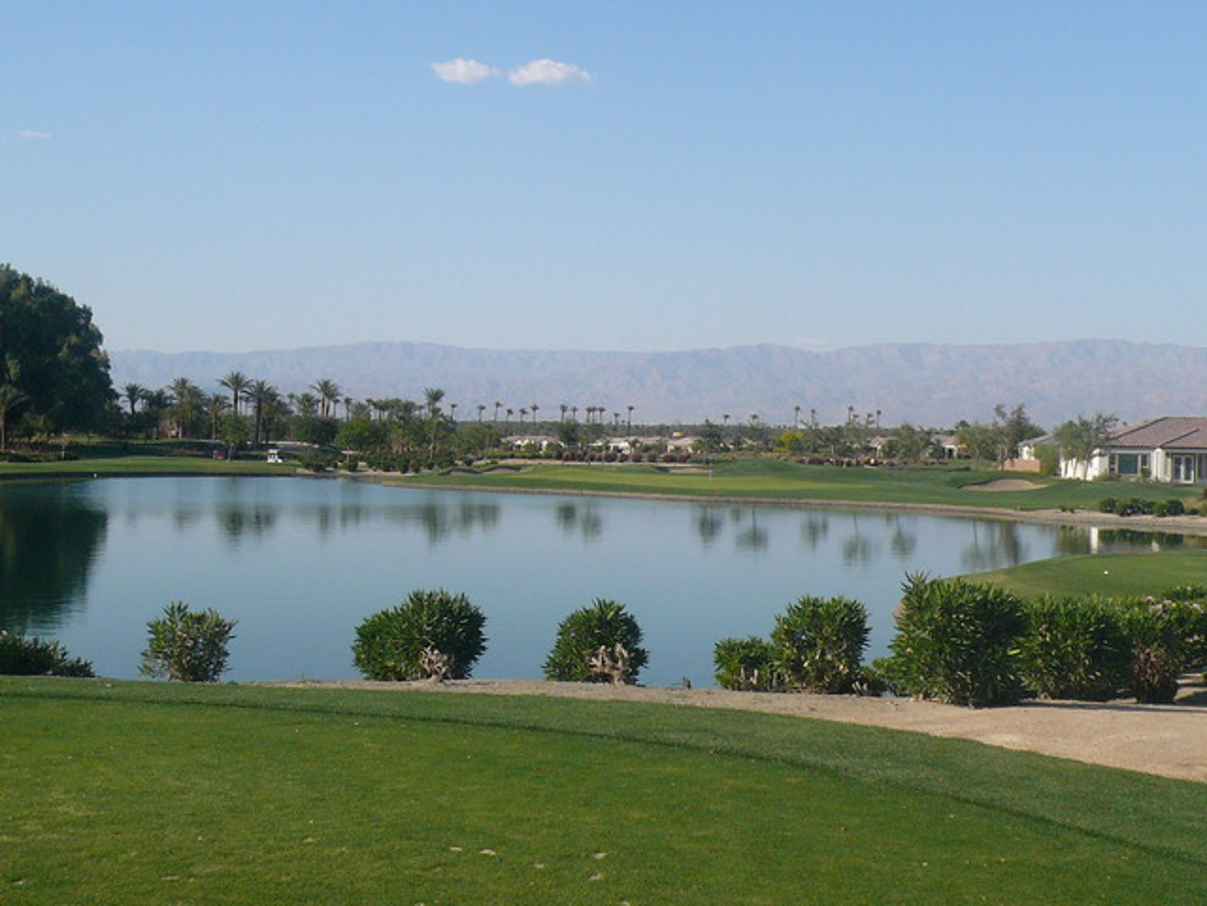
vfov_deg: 24.8
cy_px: 453
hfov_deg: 32.7
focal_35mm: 59
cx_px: 604
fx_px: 2057
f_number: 9
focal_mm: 6.4
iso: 100
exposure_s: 1/200
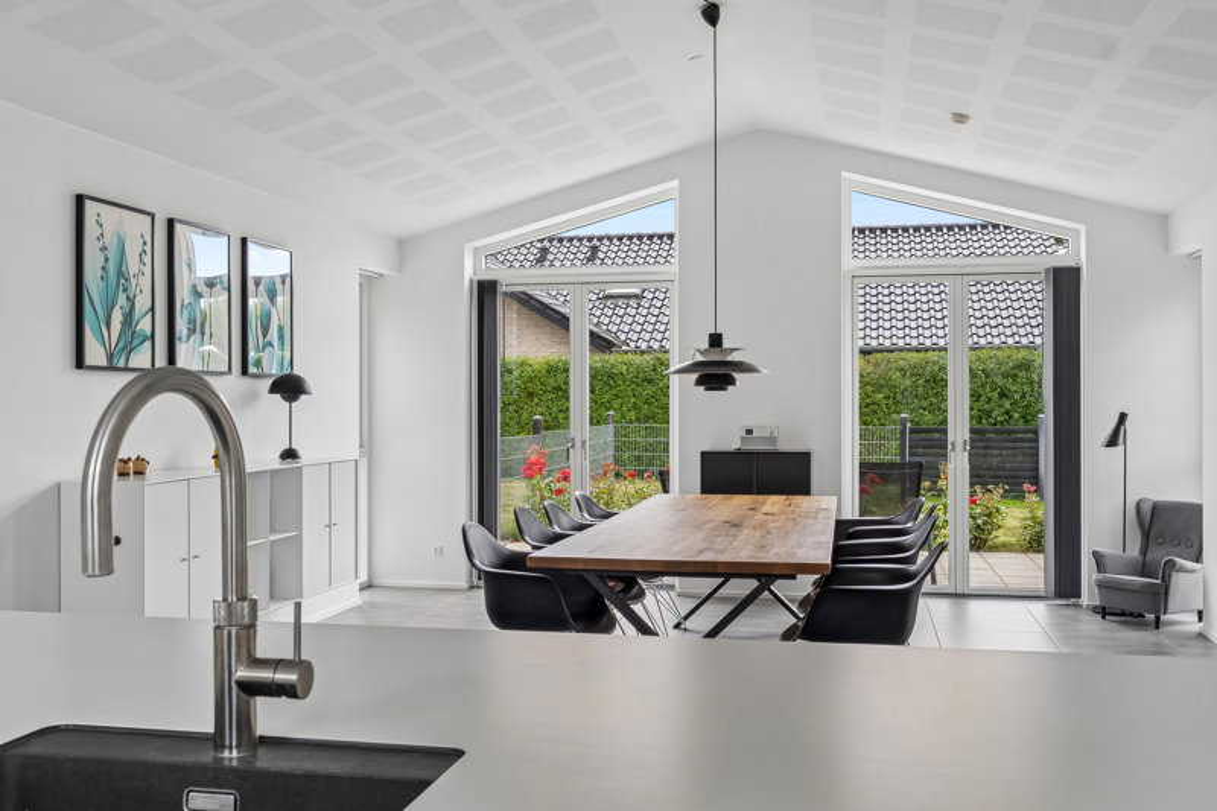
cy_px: 406
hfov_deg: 54.4
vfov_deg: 37.8
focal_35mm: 35
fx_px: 1183
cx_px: 608
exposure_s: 1/20
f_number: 8
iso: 200
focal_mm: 23.5
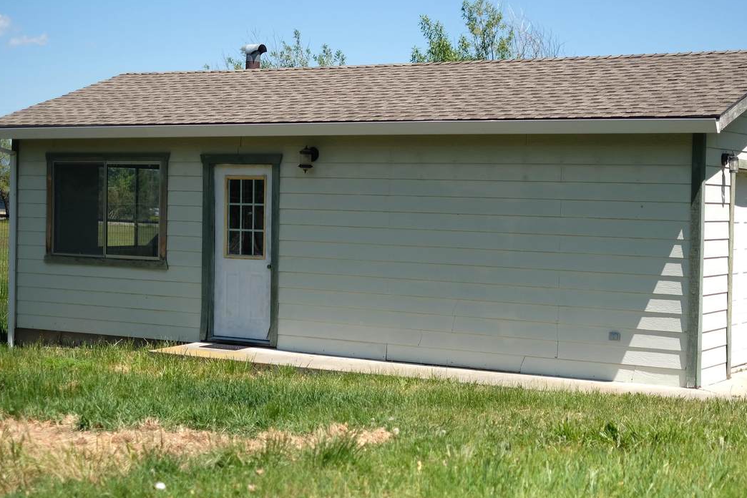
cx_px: 417
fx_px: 1349
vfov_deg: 20.9
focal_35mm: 65
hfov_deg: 30.9
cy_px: 233
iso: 200
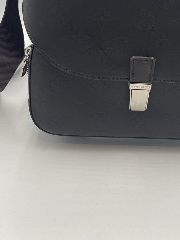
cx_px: 141
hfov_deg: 32.8
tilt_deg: -19.9
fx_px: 298
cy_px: 46
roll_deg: -3.4
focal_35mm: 43
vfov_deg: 41.8
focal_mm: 5.1
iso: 32
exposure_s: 1/210
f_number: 1.6
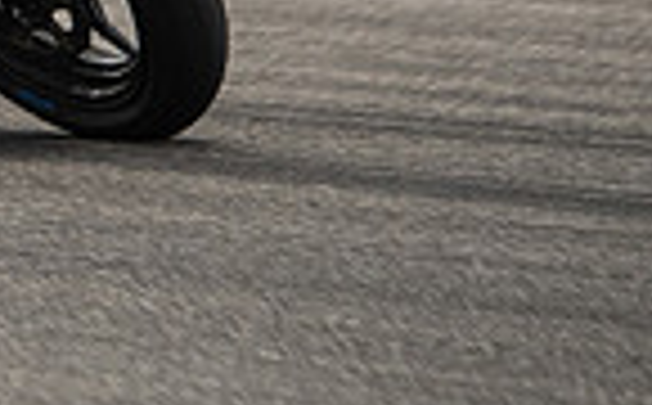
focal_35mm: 1226
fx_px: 21743
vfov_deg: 1.1
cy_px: -362
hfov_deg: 1.7
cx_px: -558
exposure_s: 1/5000
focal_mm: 200
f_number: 2
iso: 640
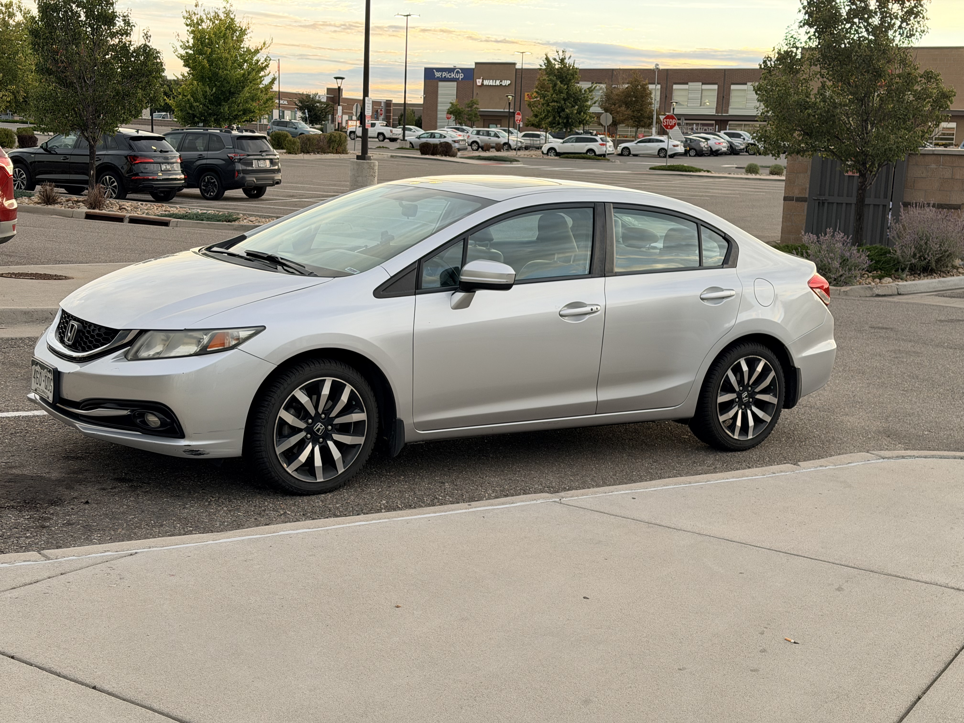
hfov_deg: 39.7
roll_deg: -3.5
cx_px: 482
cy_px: 362
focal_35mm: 48
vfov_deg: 30.3
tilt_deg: -8.1
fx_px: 1337
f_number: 1.78
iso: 50
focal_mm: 6.76
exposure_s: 1/203
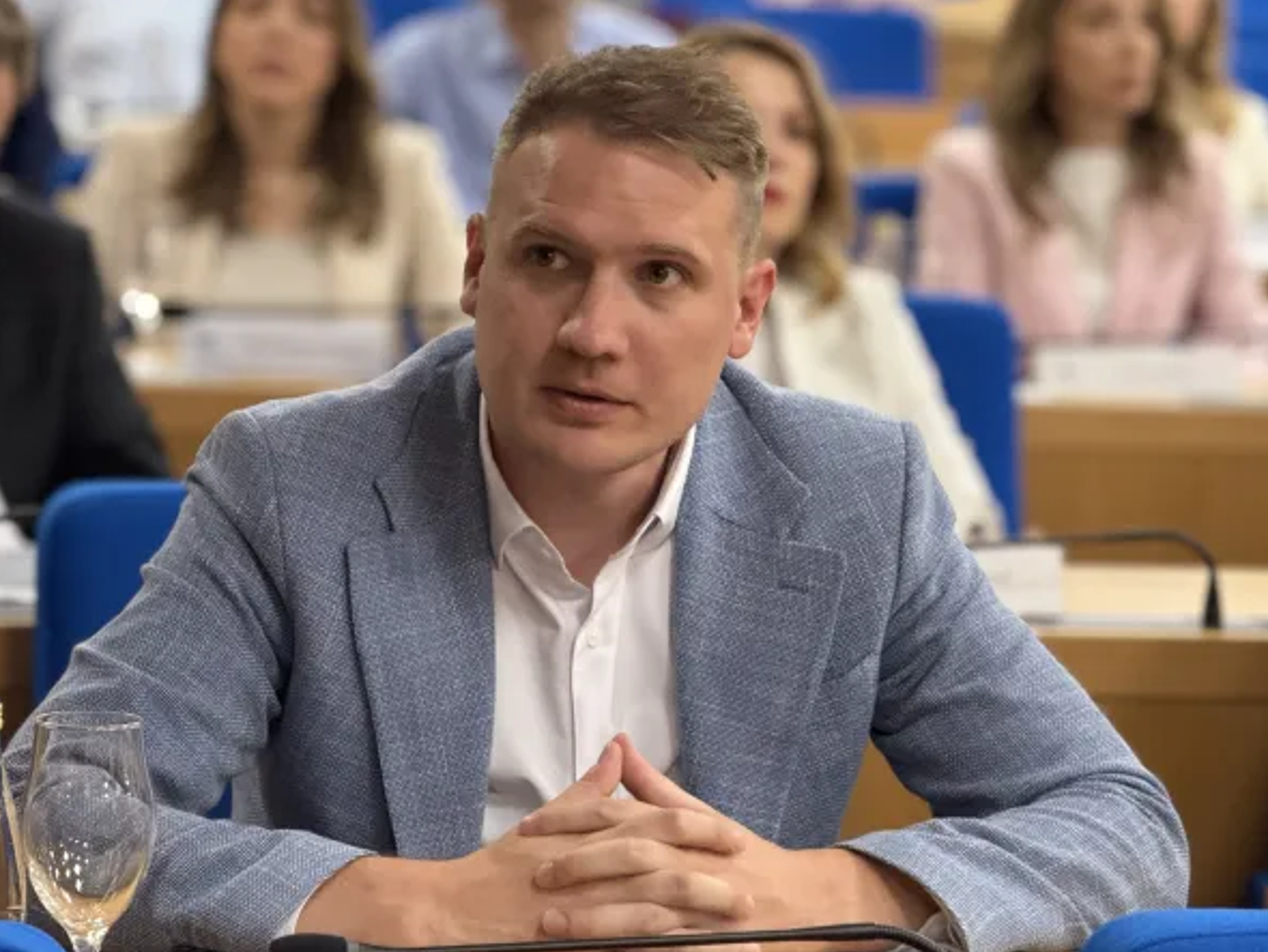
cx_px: 625
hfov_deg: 16.1
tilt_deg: -6.0
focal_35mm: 122
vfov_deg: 12.2
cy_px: 475
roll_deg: -2.6
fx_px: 4471
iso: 640
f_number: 2.8
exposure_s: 1/100
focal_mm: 15.66
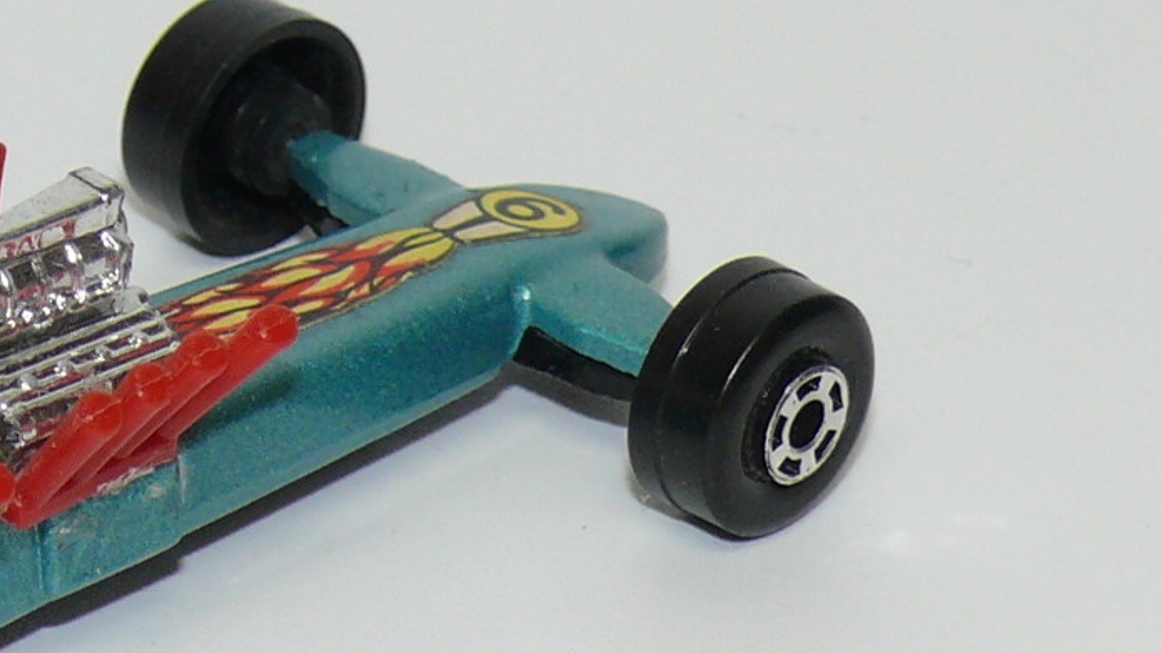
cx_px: 68
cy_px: 352
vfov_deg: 4.6
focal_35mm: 263
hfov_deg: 8.2
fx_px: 8101
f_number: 4
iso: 100
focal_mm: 13.7
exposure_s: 1/30
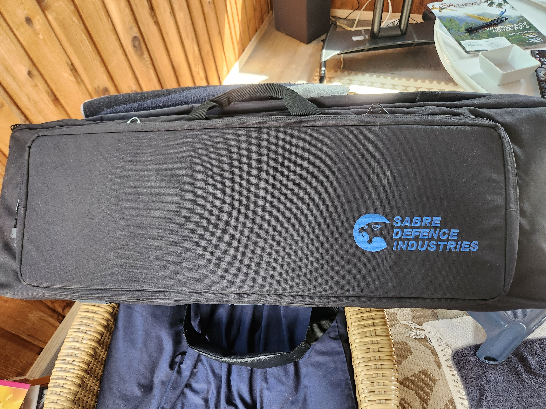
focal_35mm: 23
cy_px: 204
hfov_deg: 73.9
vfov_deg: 58.9
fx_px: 363
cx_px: 273
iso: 320
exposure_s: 1/120
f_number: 1.8
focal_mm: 5.4
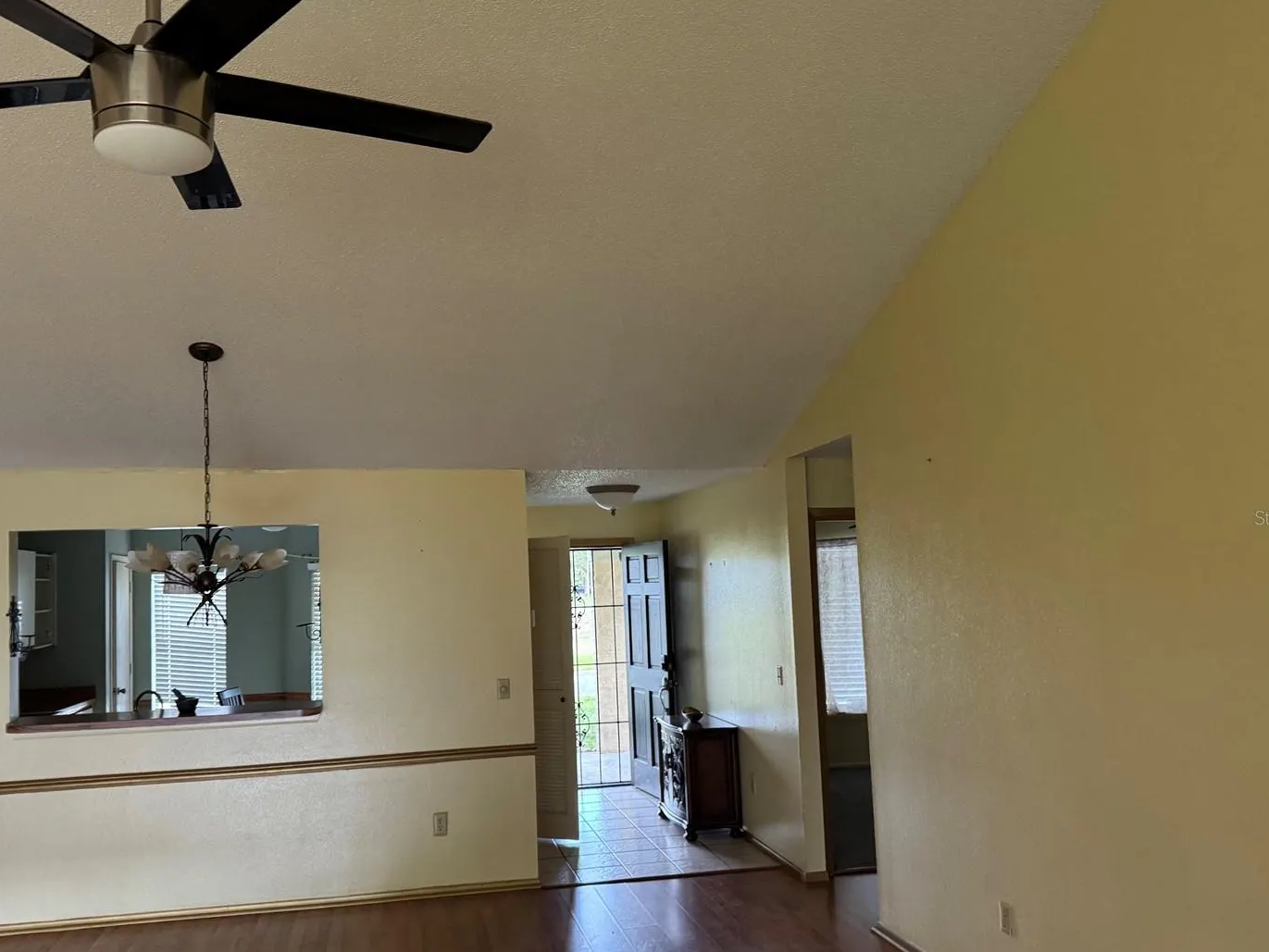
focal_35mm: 28
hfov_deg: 63.4
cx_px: 602
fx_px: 1027
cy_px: 517
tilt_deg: +5.0
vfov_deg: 49.7
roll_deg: +4.2
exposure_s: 1/60
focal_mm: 6.76
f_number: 1.78
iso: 250
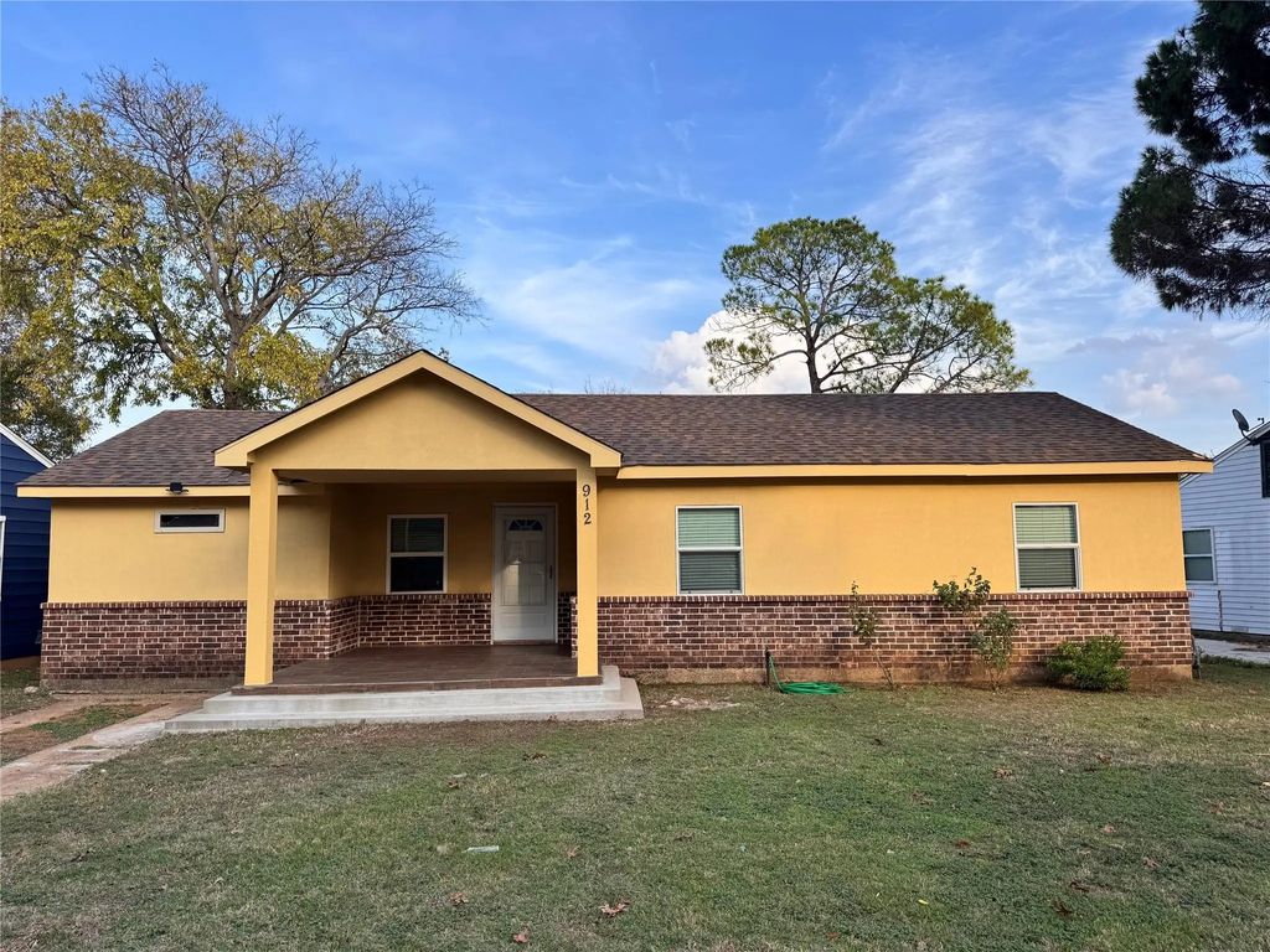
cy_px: 476
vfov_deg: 56.8
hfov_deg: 71.6
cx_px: 635
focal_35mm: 24
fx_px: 881
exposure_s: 1/1193
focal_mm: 6.76
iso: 80
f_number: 1.78
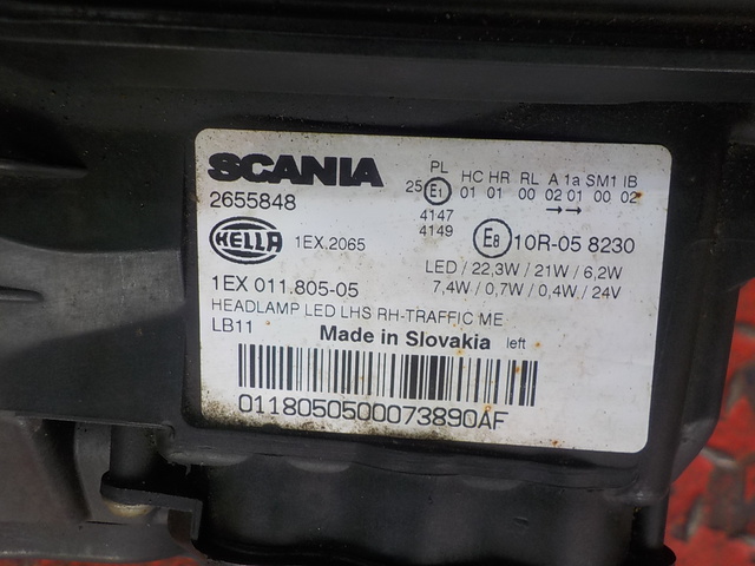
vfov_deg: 46.8
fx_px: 654
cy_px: 283
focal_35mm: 30
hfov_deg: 60.0
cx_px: 378
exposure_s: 1/60
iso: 125
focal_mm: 4.1
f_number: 3.3
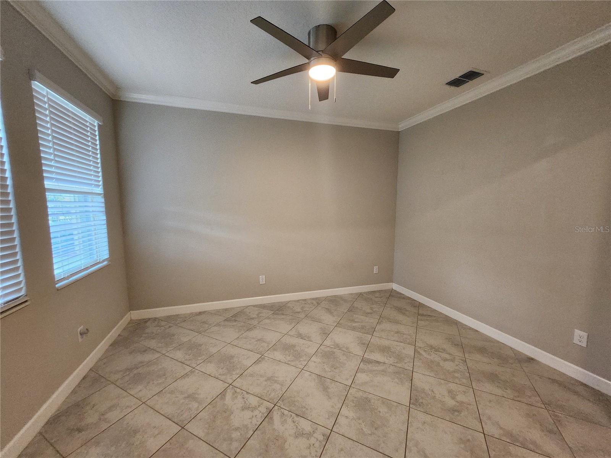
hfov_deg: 106.2
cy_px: 229
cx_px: 306
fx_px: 229
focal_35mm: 13
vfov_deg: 89.9
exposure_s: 1/60
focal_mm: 1.74
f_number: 2.2
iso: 400
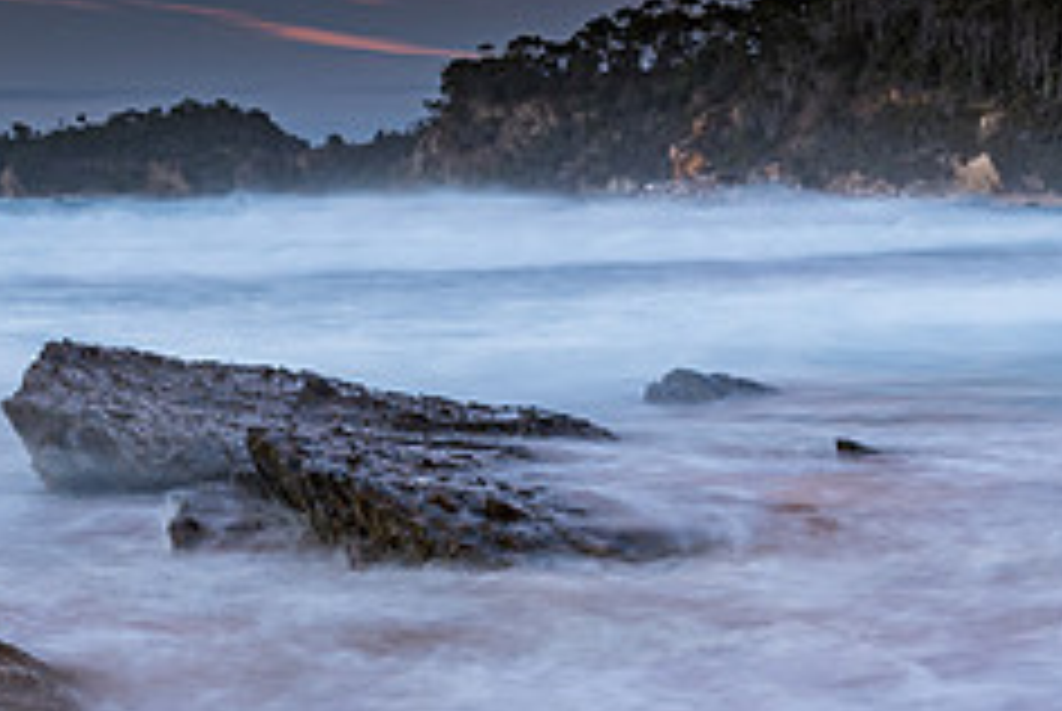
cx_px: -36
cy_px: 448
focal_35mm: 111
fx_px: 3279
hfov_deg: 17.9
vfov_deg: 12.4
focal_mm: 28
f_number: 9
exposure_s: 4
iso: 80
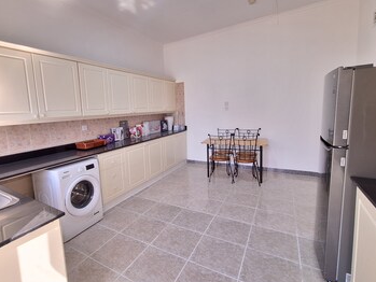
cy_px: 132
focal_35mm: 17
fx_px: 185
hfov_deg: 90.1
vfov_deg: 74.7
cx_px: 156
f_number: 2.2
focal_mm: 1.74
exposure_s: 1/50
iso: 64
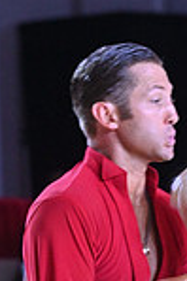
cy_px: 481
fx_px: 5771
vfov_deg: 2.8
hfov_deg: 1.9
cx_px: 180
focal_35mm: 739
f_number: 8
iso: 4000
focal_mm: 190
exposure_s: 1/400
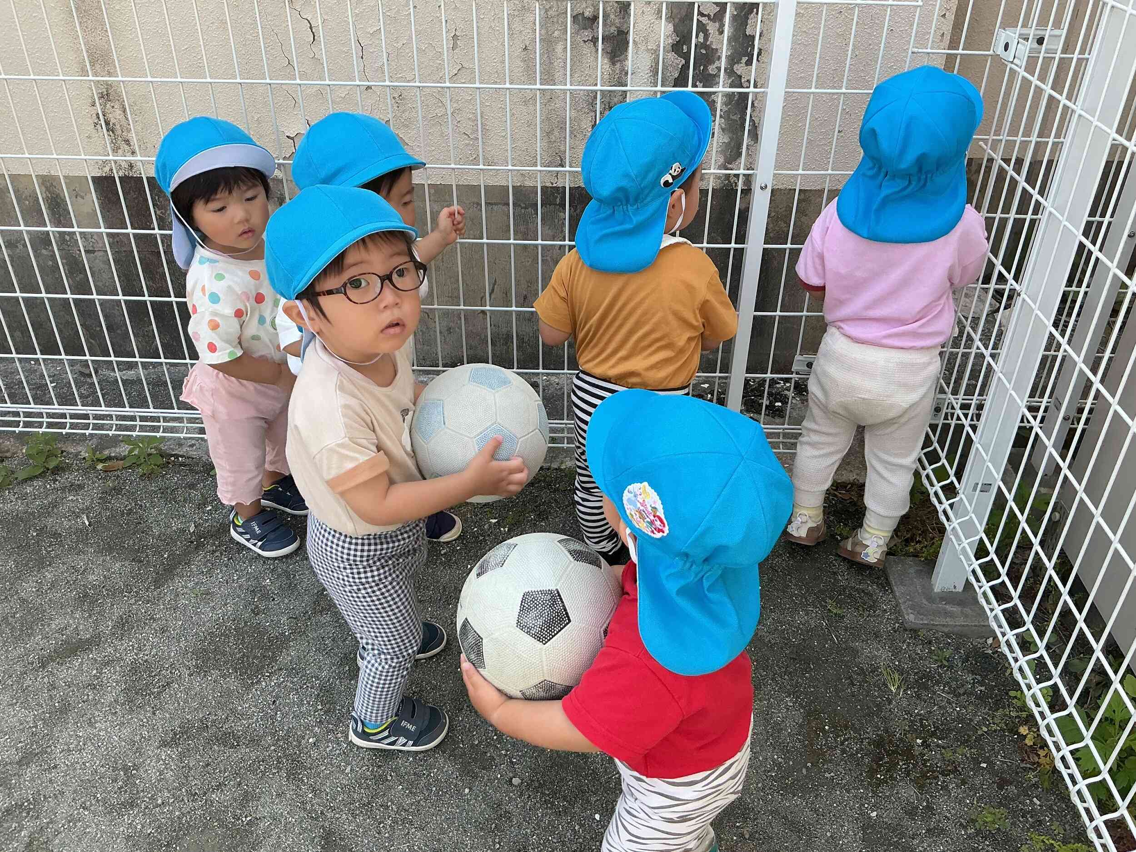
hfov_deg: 61.7
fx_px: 952
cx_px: 568
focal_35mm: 29
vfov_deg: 48.2
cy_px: 426
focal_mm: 3
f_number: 1.8
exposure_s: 1/397
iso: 25
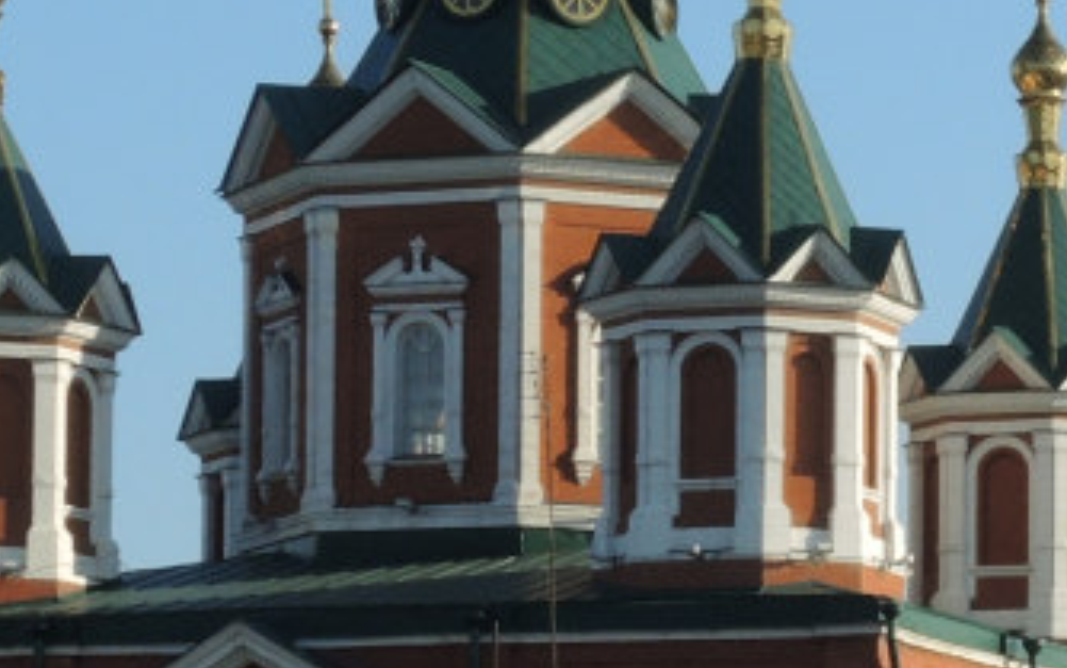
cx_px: 952
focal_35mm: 258
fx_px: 7505
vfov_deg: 5.1
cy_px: 751
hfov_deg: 8.1
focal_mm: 12.5
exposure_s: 1/320
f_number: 8
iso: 200
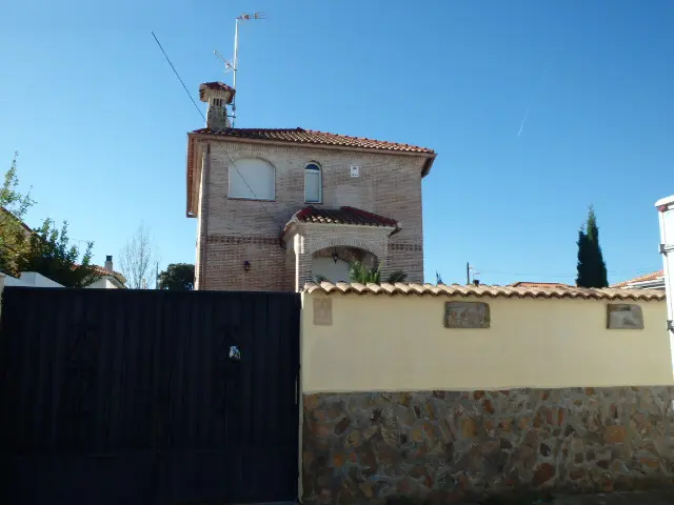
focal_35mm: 30
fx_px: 584
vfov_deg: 46.8
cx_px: 337
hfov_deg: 60.0
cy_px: 252
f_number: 11
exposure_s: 1/80
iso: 125
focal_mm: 5.4
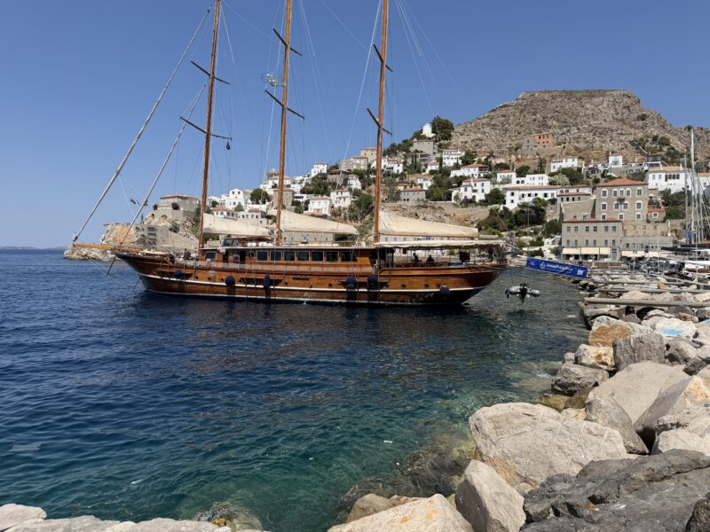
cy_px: 266
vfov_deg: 56.8
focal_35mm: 24
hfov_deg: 71.6
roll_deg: -0.5
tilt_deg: -2.1
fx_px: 492
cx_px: 355
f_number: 1.78
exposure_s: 1/6173
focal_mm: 6.76
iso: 80
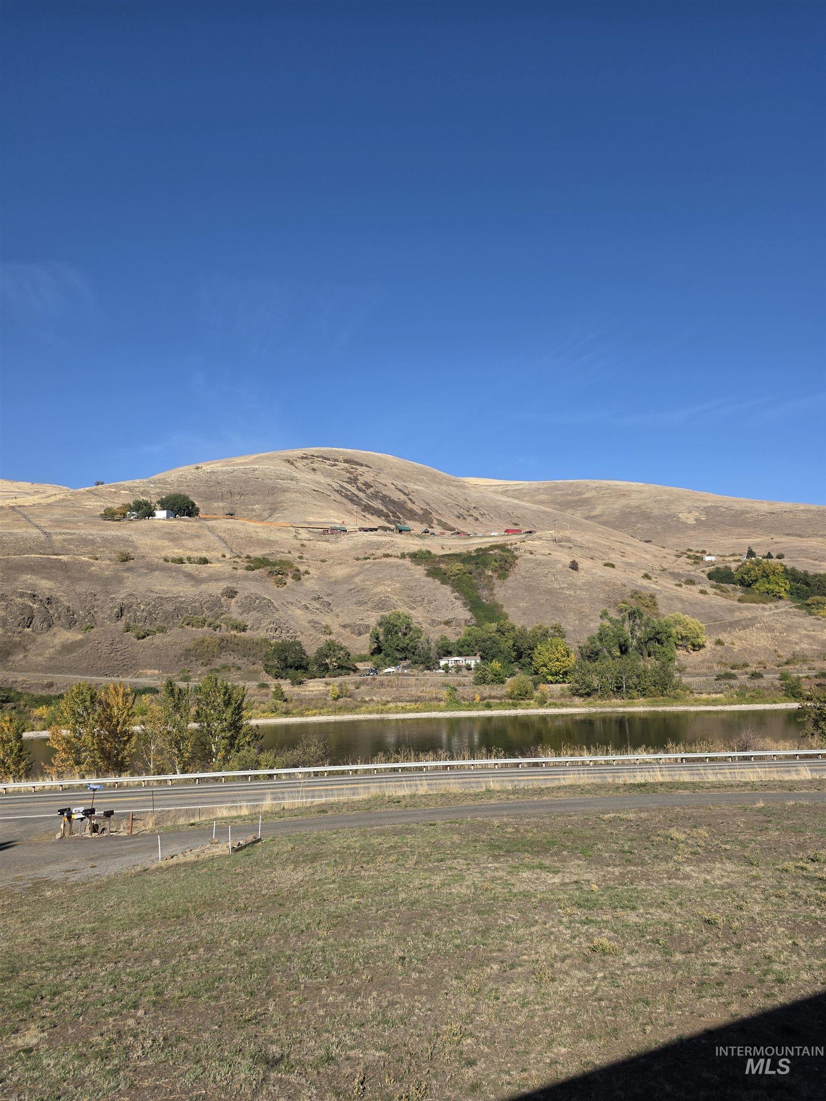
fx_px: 732
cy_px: 550
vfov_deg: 73.9
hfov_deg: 58.9
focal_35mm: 23
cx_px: 413
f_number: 1.7
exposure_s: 1/6150
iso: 80
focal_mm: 6.3
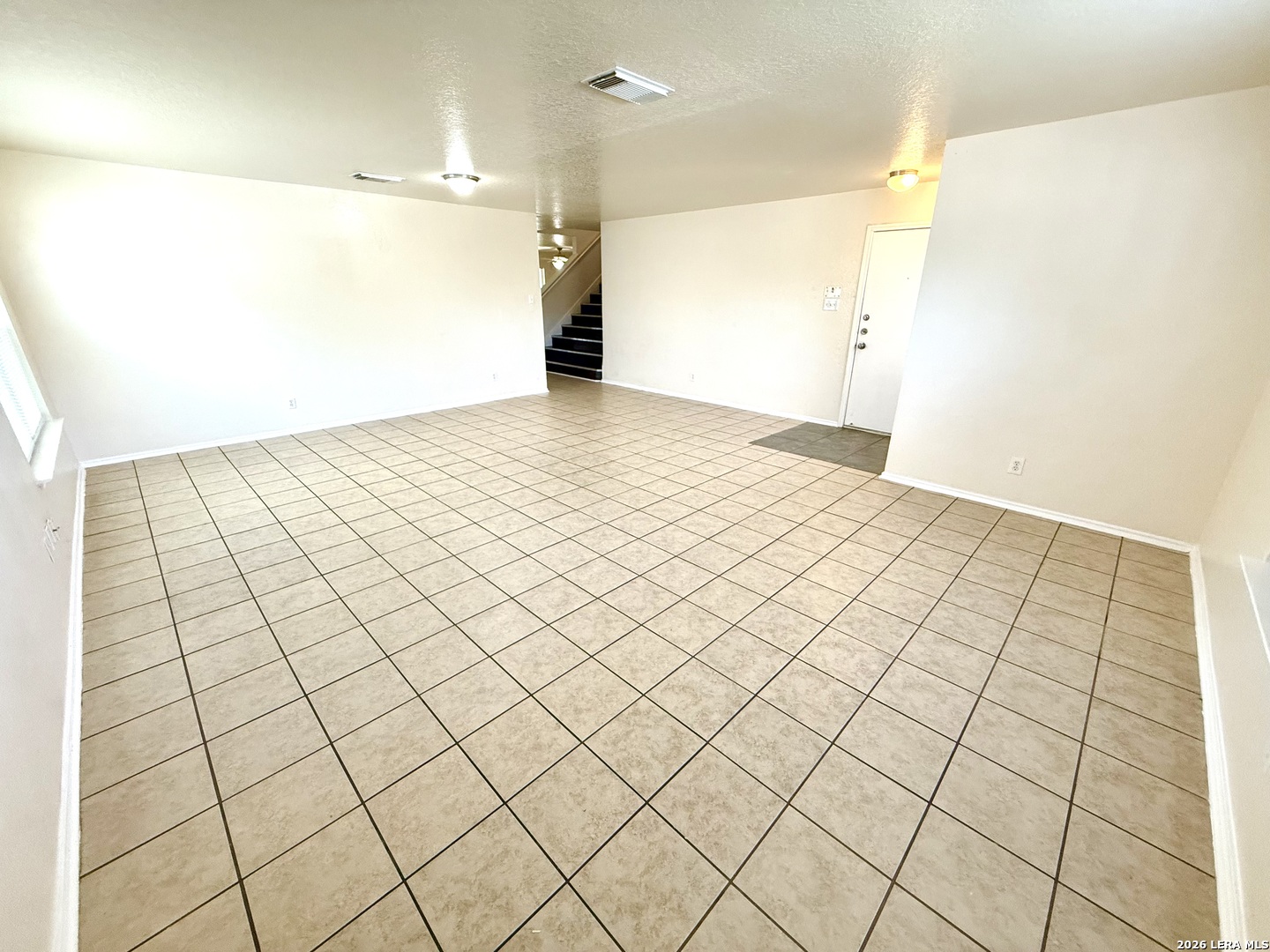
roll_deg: -0.7
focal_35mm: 14
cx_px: 635
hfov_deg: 102.1
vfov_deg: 85.7
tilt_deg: -20.3
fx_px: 514
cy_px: 476
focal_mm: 2.22
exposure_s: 1/120
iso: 250
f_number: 2.2
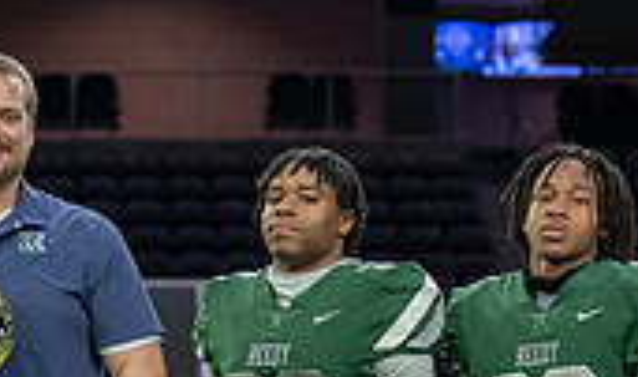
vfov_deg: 4.1
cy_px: 496
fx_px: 5291
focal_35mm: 309
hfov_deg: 6.9
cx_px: 126
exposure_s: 1/320
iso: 2500
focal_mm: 72
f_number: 3.5
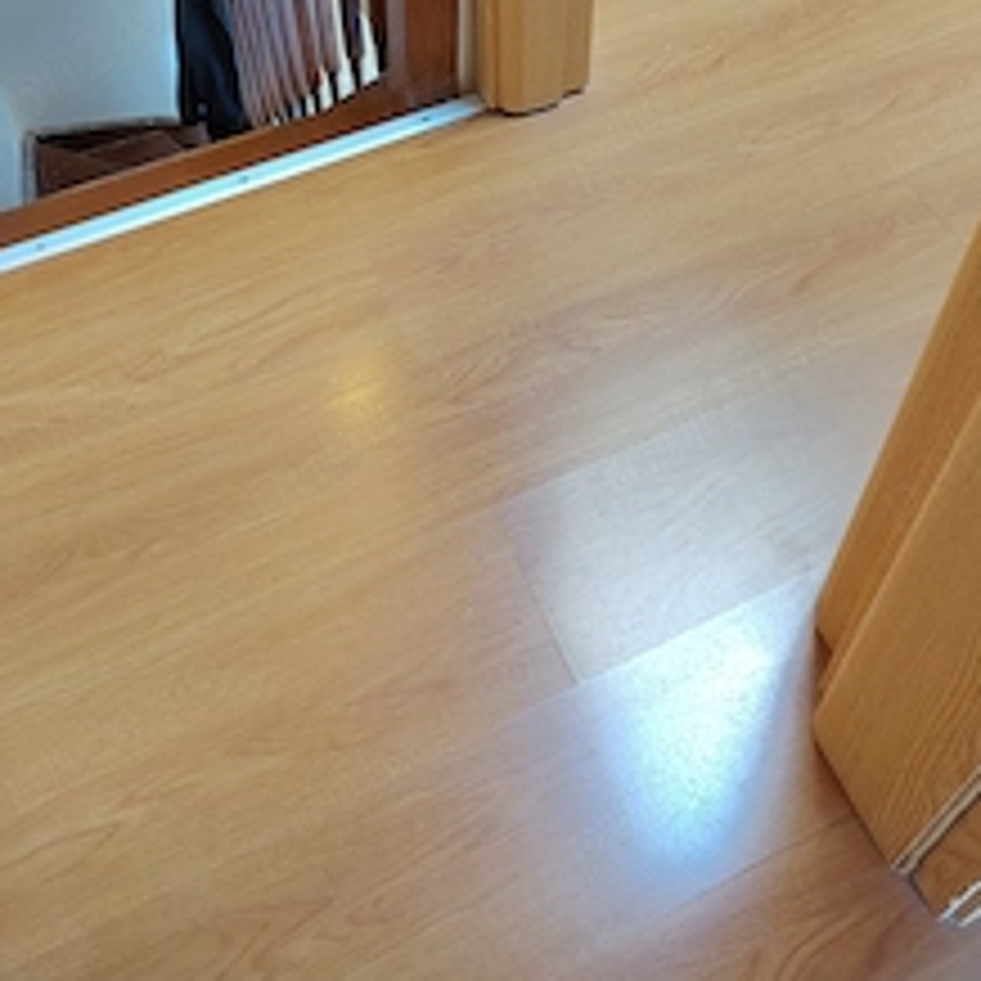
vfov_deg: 40.4
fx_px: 1250
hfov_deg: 42.8
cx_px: 549
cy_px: 144
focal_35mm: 39
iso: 1041
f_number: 1.75
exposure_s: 1/25
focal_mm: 5.25
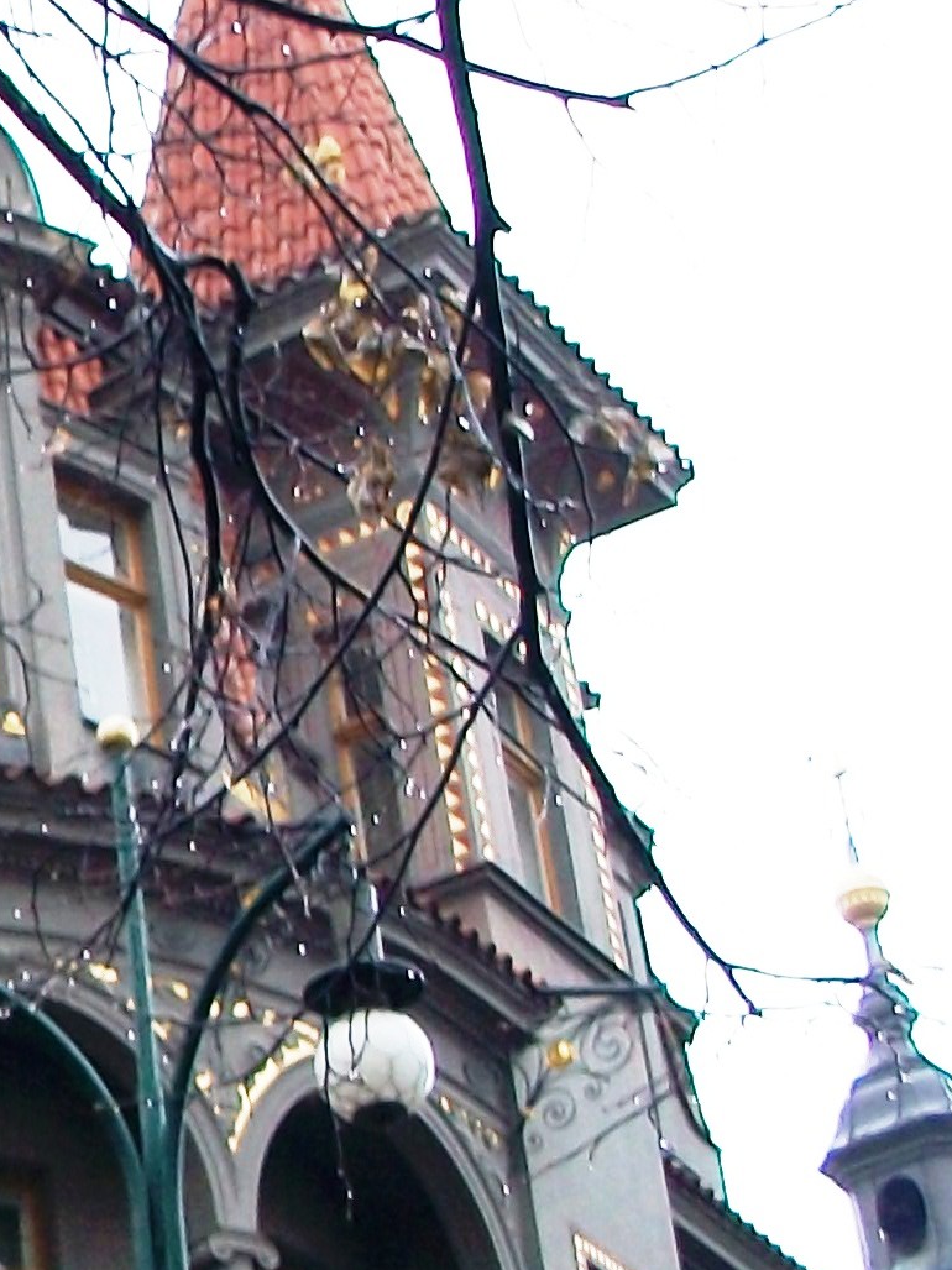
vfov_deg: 17.1
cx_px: -514
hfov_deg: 12.2
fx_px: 4218
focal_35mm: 115
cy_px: 859
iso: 80
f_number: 2.8
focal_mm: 5.7
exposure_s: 1/80
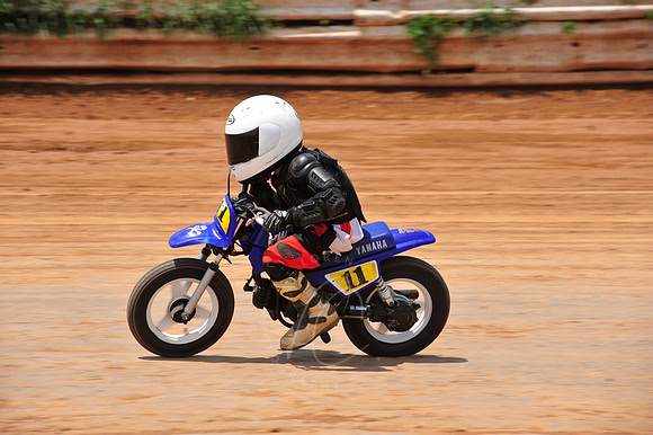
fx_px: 3626
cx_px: 326
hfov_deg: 10.3
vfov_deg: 6.9
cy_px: 218
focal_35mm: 200
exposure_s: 1/400
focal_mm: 200
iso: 200
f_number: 10
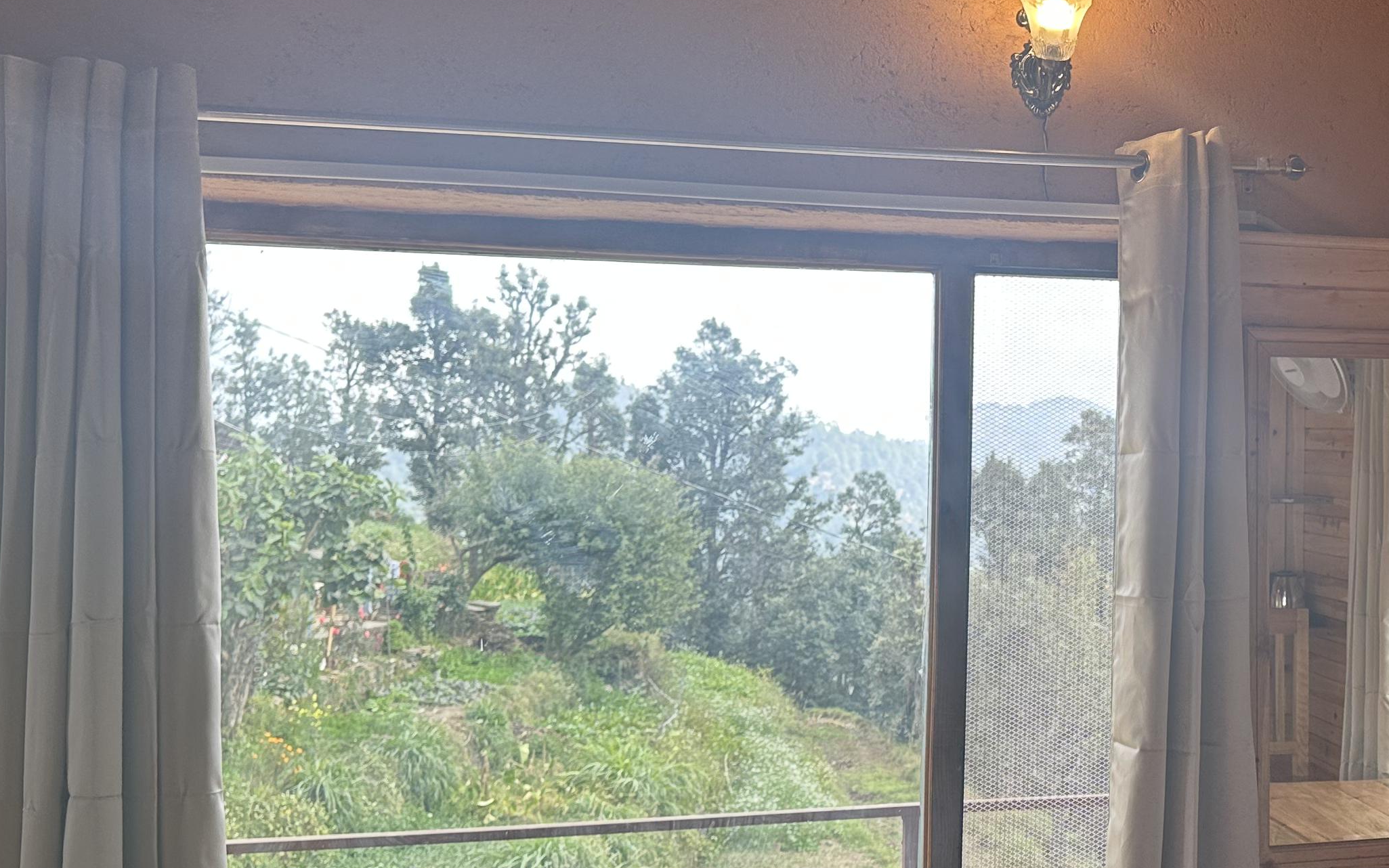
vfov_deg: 25.8
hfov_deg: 38.0
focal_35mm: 50
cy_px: 439
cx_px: 1207
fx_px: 1893
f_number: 1.78
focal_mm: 6.86
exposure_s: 1/313
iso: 80
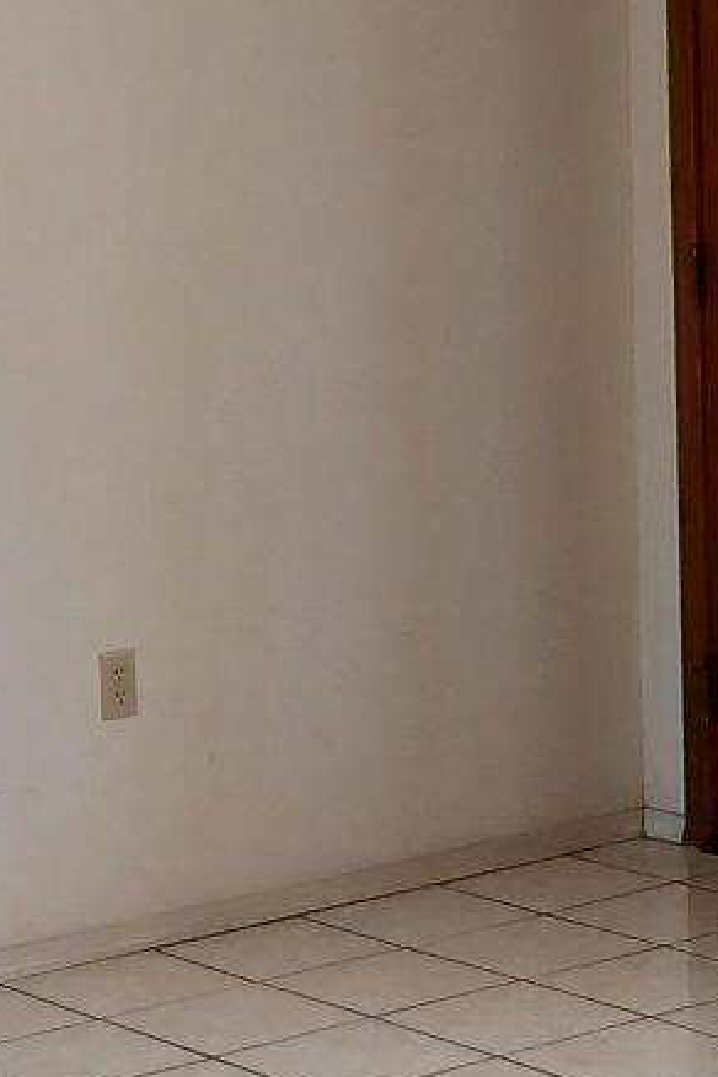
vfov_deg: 16.3
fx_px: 3769
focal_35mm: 126
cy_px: 455
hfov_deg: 10.9
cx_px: 489
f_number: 1.8
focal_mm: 3.98
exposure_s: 1/60
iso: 80
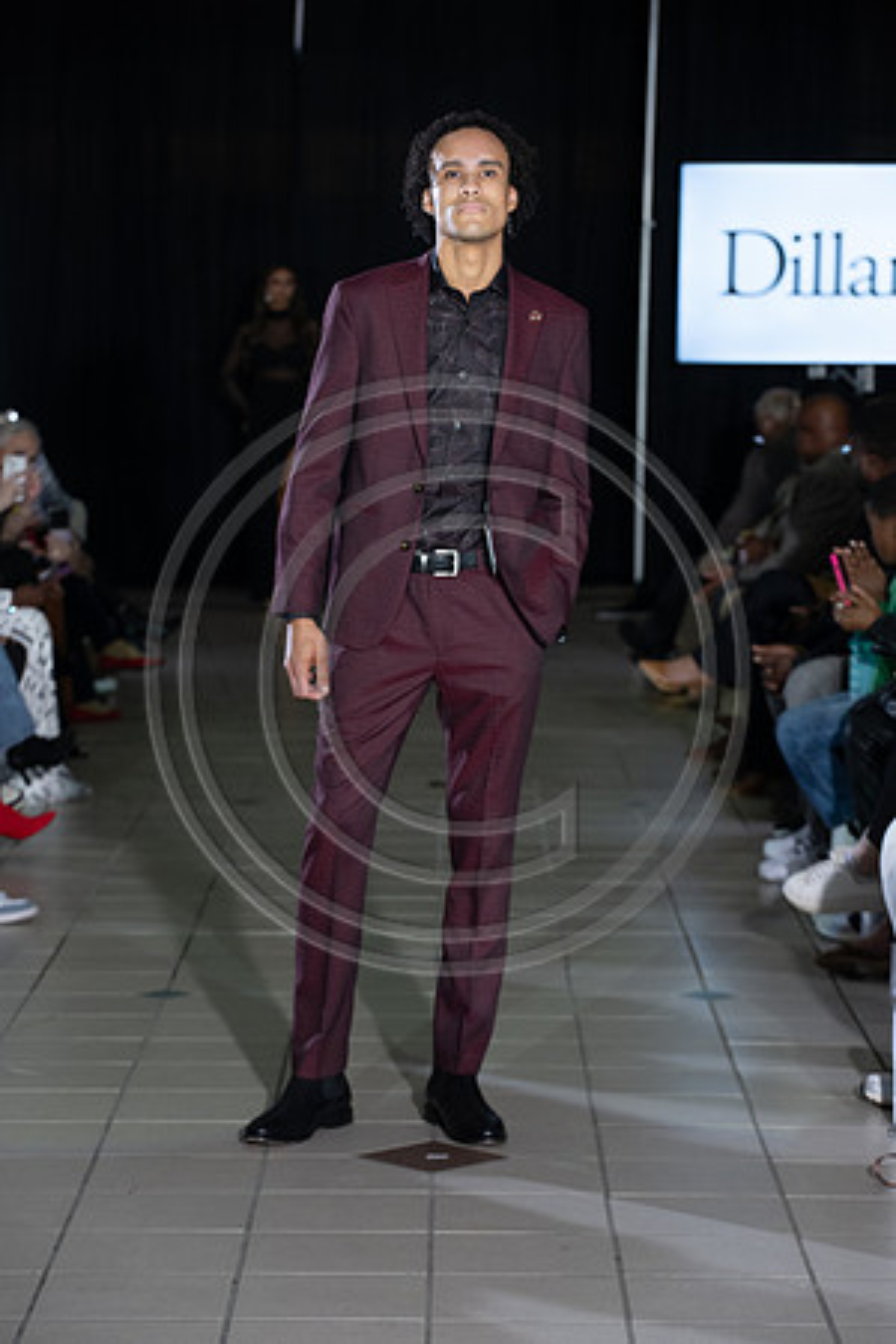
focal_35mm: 110
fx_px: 4106
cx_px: 448
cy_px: 672
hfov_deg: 12.5
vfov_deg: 18.6
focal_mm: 110
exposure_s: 1/160
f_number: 5
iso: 1250
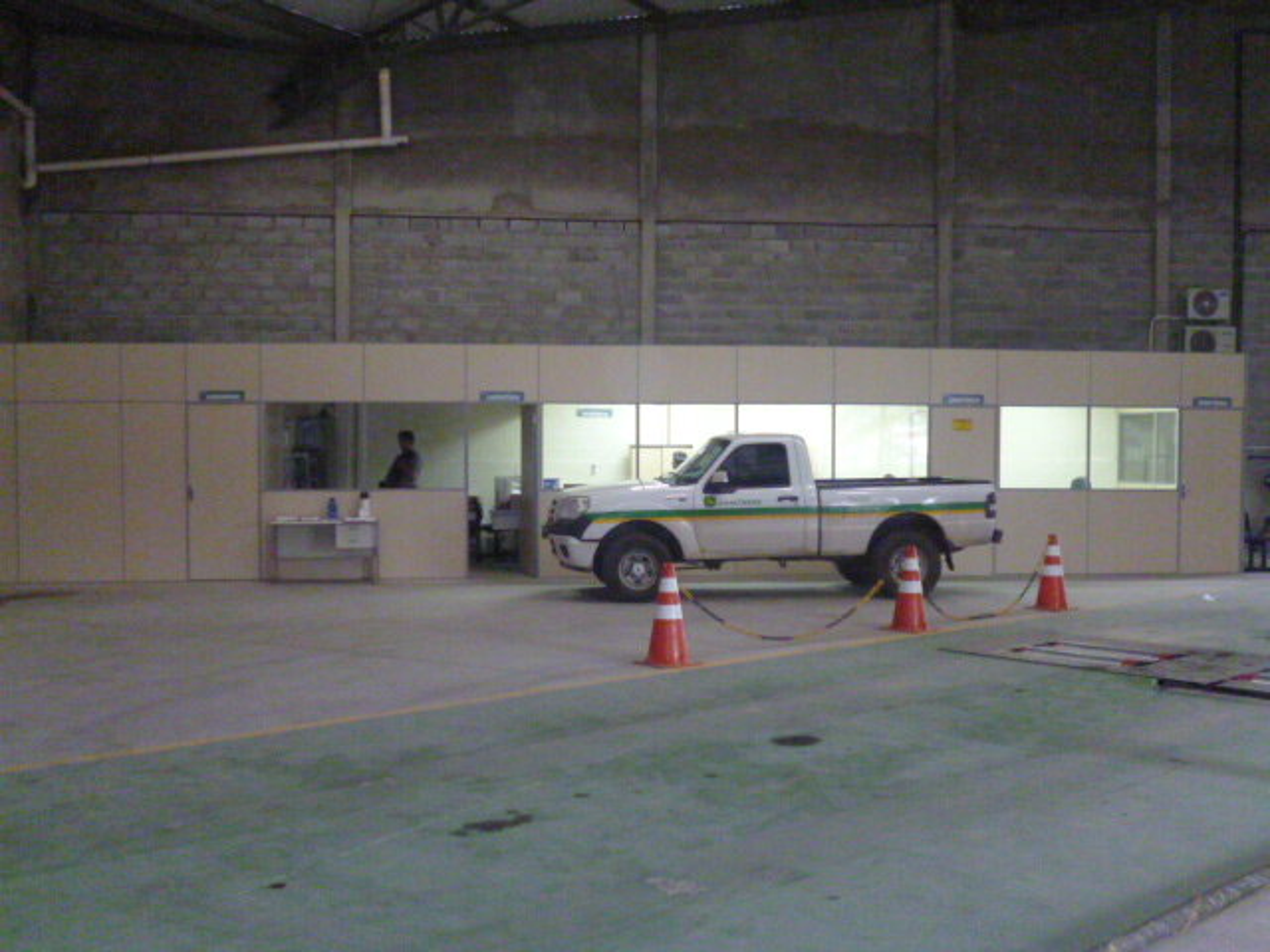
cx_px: 635
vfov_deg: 39.7
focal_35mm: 36
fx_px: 1321
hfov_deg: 51.4
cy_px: 476
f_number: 3.1
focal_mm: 6.4
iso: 1000
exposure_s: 1/60
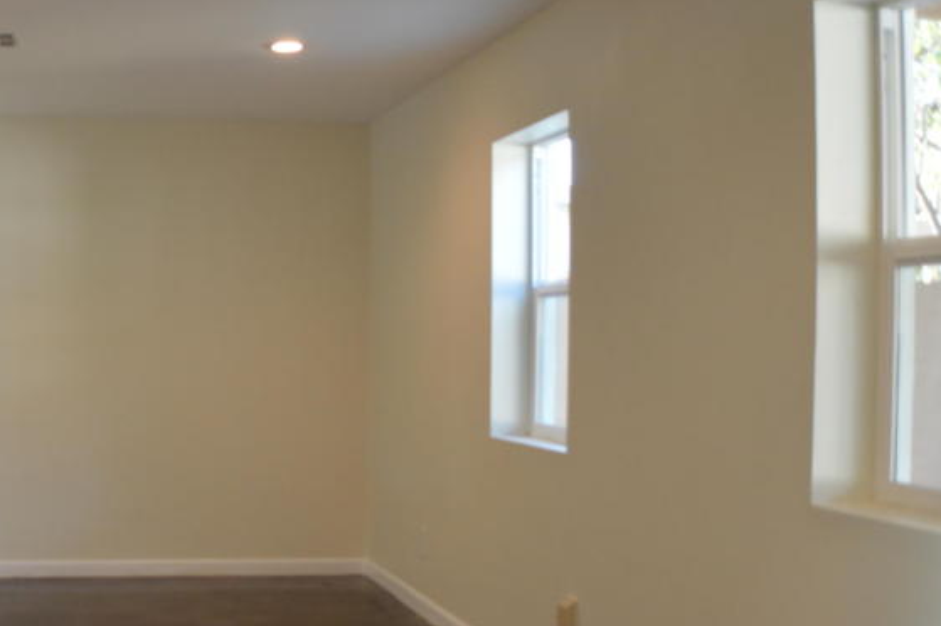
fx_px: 1620
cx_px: 68
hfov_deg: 30.7
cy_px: 401
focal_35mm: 62
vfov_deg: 21.8
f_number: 3.8
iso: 400
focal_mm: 20
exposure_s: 1/40
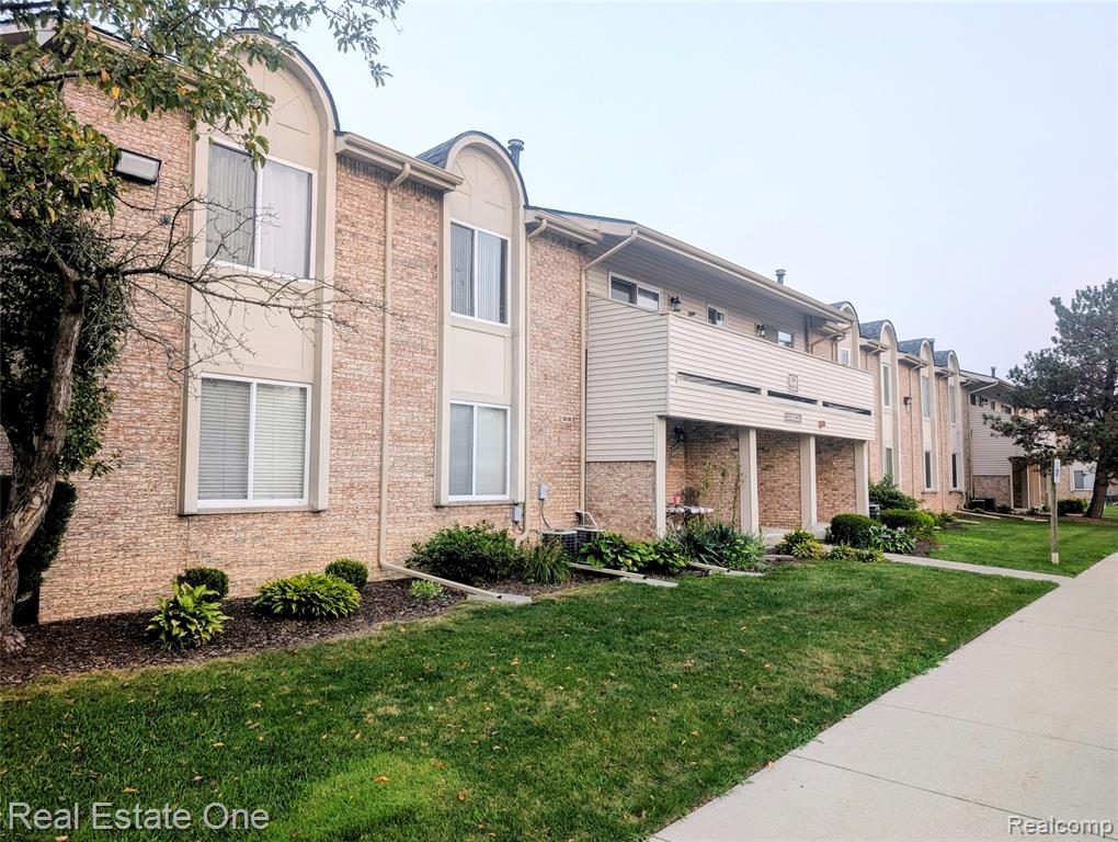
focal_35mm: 24
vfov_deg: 56.9
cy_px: 421
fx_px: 776
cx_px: 559
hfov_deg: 71.5
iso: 21
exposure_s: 1/32.9
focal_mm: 6.9
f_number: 1.68
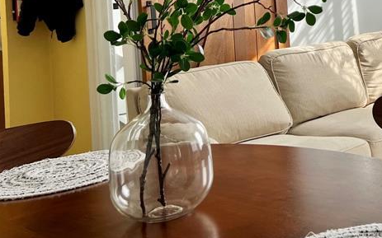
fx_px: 635
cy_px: -37
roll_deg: +4.6
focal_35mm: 61
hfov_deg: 31.1
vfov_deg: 20.1
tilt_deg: +4.0
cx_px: 380
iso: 40
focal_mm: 5.7
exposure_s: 1/216
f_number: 1.5
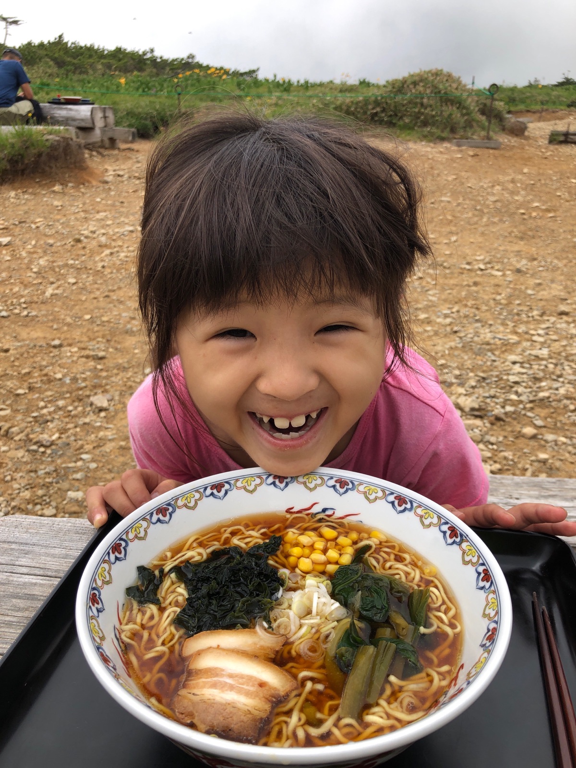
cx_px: 288
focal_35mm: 28
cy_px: 384
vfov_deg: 63.4
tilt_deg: -20.8
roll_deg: -1.3
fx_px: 621
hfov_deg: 49.7
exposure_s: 1/873
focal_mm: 3.99
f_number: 1.8
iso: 20
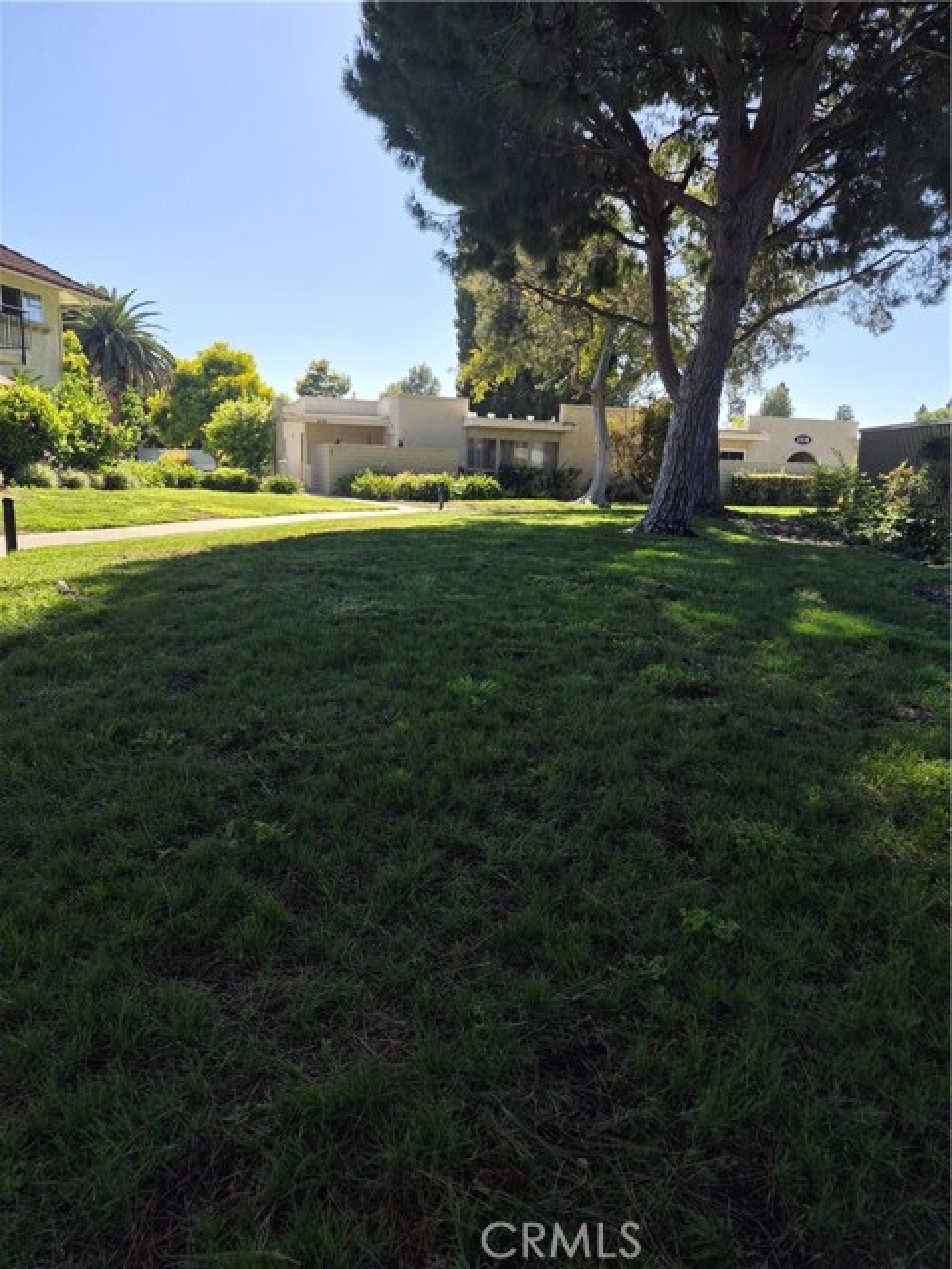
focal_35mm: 23
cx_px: 476
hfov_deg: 58.9
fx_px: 843
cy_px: 634
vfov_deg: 73.9
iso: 80
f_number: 1.8
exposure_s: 1/3504
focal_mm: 5.4
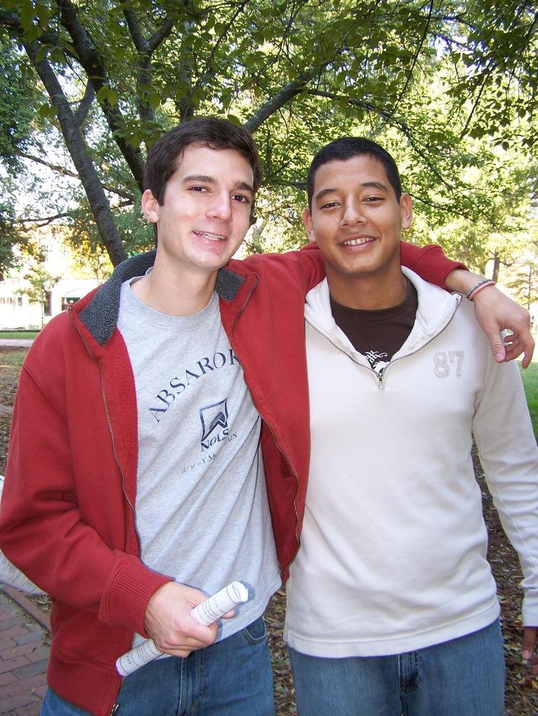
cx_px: 269
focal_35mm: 38
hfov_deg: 37.8
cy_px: 358
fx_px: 787
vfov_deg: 49.0
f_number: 2.8
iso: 80
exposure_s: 1/60
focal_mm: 6.3
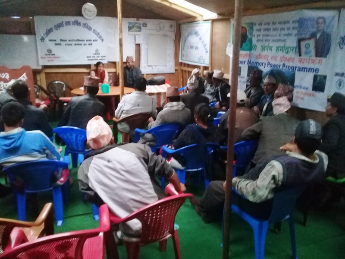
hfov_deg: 58.4
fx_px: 309
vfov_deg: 45.4
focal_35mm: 31
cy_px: 130
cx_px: 172
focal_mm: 3.3
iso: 500
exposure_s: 1/17
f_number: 2.2
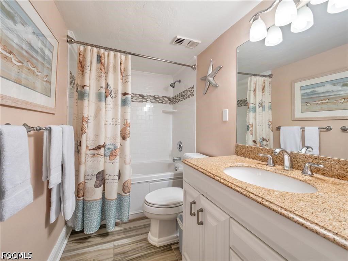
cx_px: 174
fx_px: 141
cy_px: 130
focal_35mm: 14
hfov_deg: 102.1
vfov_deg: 85.7
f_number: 7.1
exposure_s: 1/6
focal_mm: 7
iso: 200
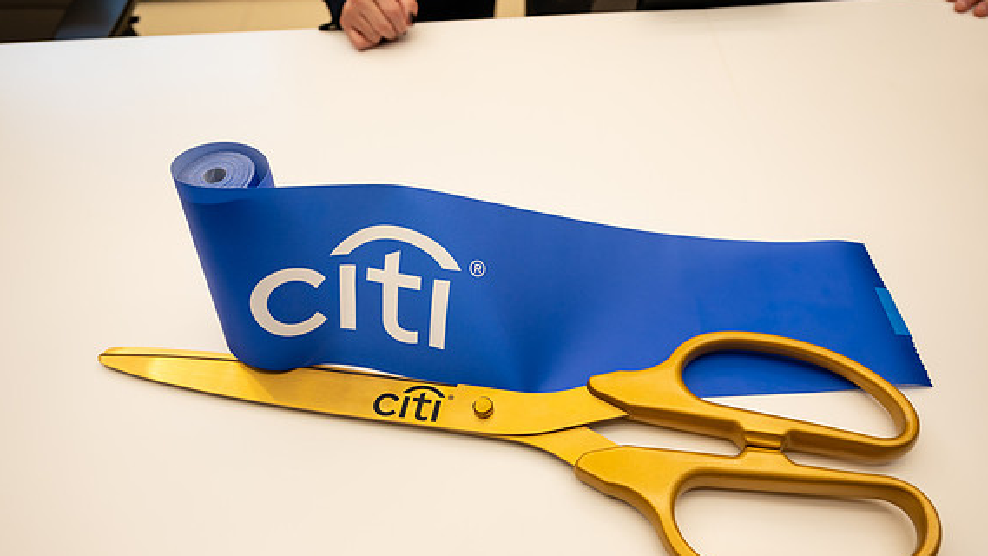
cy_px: 334
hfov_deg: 69.9
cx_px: 495
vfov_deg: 42.7
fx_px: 707
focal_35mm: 27
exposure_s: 1/200
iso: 400
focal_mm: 24
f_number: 3.2
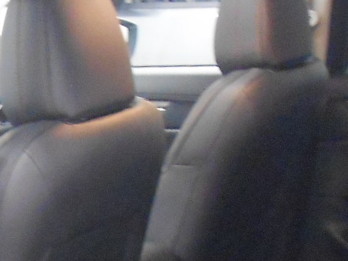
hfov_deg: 20.4
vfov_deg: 14.5
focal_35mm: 91
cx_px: -46
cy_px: 447
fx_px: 915
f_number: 3.5
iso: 800
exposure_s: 1/5
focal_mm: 4.6
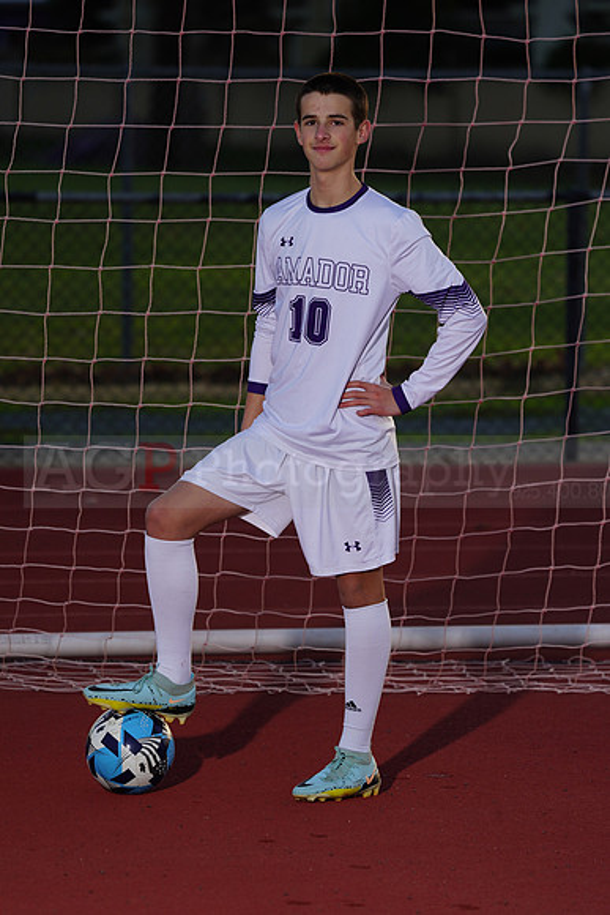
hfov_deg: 5.7
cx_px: 305
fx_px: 6121
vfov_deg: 8.5
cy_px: 458
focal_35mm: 241
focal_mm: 241
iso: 200
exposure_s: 1/250
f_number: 5.6
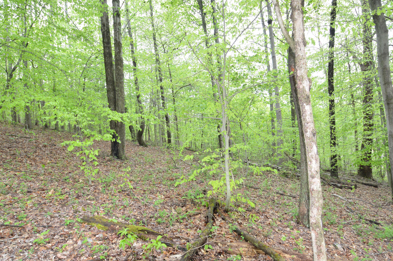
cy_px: 136
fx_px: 224
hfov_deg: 82.6
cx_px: 195
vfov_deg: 60.5
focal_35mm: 21
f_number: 8
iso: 720
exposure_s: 1/60
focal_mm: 13
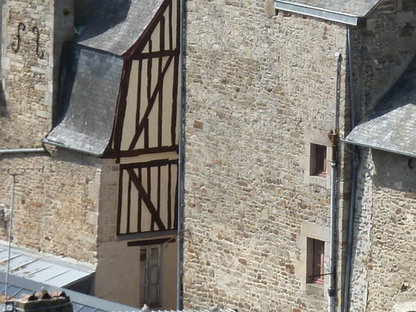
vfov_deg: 3.3
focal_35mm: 447
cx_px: 343
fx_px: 5374
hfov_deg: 4.4
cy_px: 83
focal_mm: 24.1
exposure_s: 1/400
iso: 80
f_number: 4.5
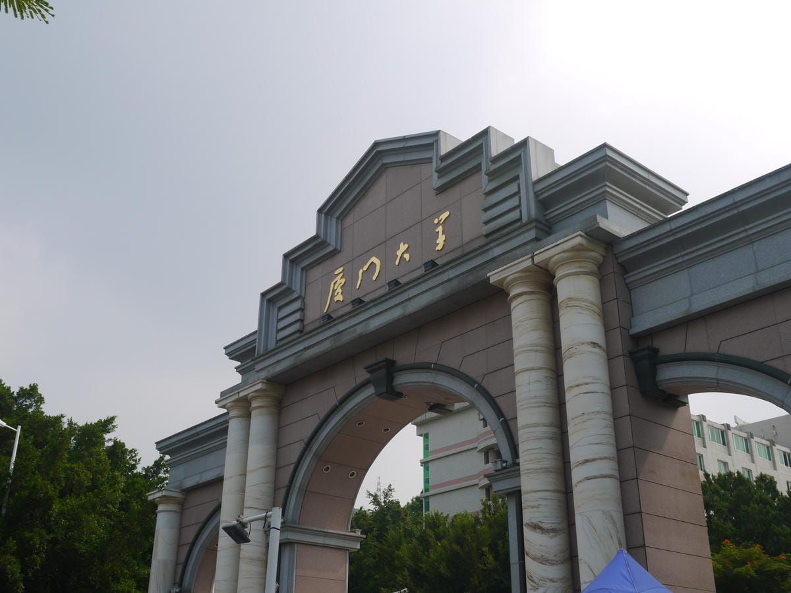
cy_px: 296
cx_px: 396
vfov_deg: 37.7
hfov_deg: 49.0
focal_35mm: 38
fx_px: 868
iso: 160
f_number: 9
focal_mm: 19
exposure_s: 1/400
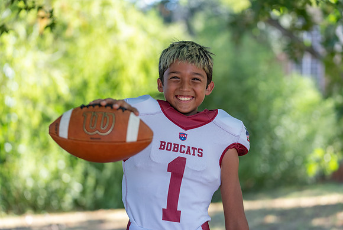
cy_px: 121
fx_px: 951
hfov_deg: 20.4
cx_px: 186
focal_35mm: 100
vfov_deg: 13.8
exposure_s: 1/320
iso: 160
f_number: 2.8
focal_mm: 90
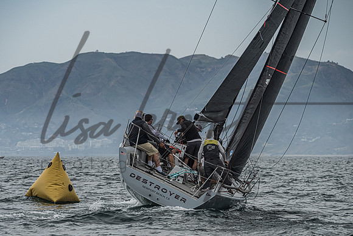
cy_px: 145
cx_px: 167
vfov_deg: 5.6
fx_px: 2427
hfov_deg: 8.3
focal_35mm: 247
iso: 400
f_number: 8
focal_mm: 200
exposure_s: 1/4000
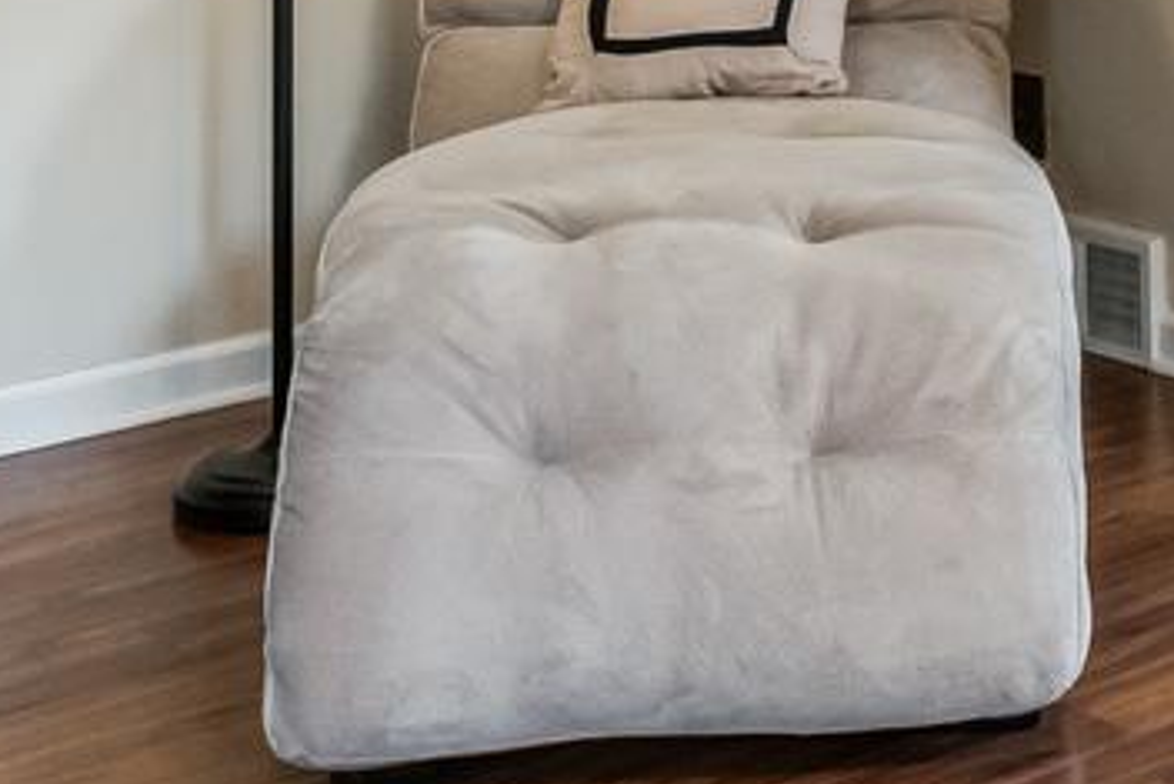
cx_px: 1504
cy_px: -549
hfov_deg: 20.2
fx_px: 3034
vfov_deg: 13.5
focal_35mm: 93
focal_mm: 16
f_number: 7.1
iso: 1000
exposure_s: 1/40
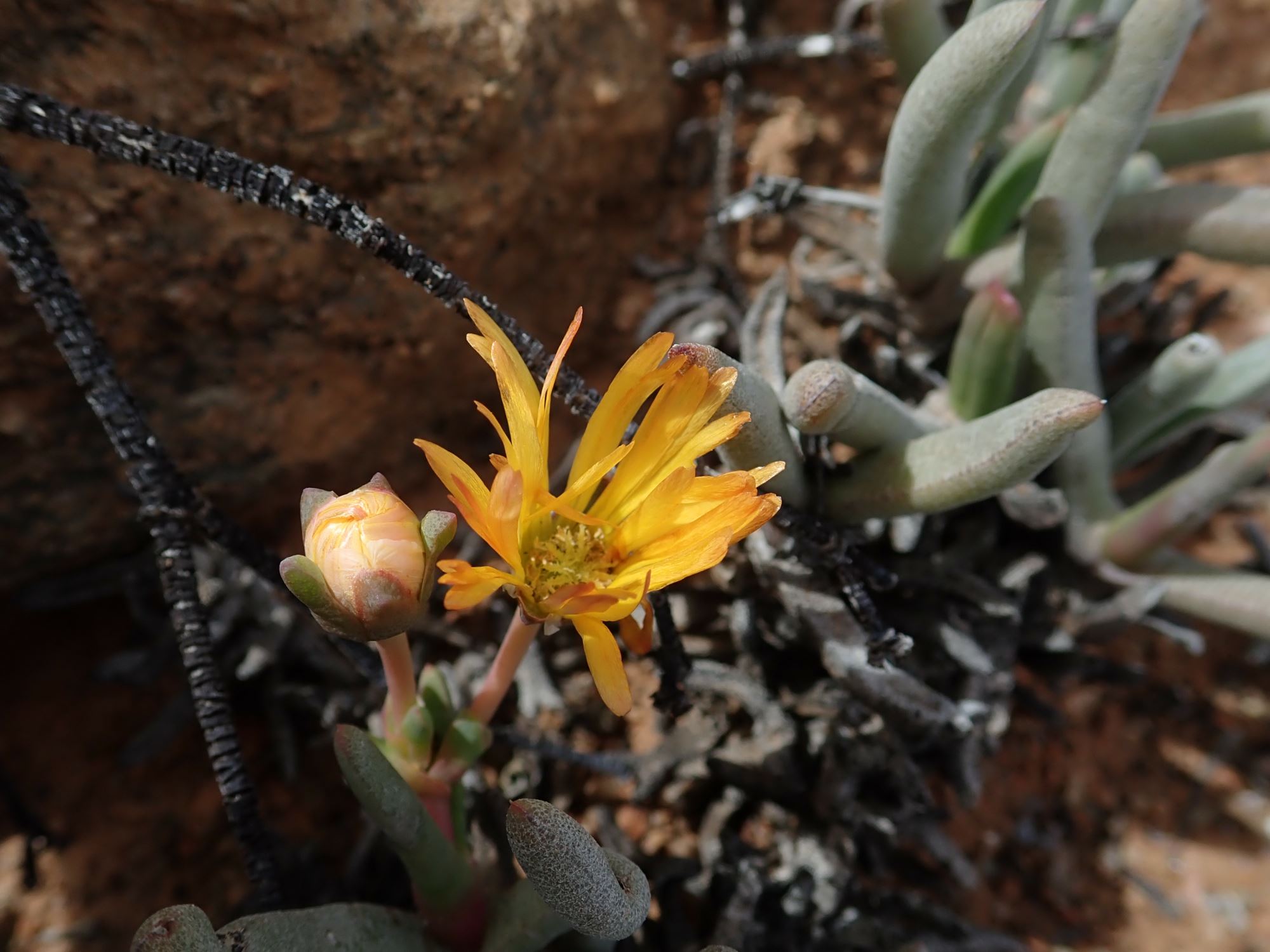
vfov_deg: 46.8
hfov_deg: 60.0
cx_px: 635
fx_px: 1101
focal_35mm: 30
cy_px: 476
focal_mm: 5.5
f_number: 3.2
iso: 100
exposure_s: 1/640
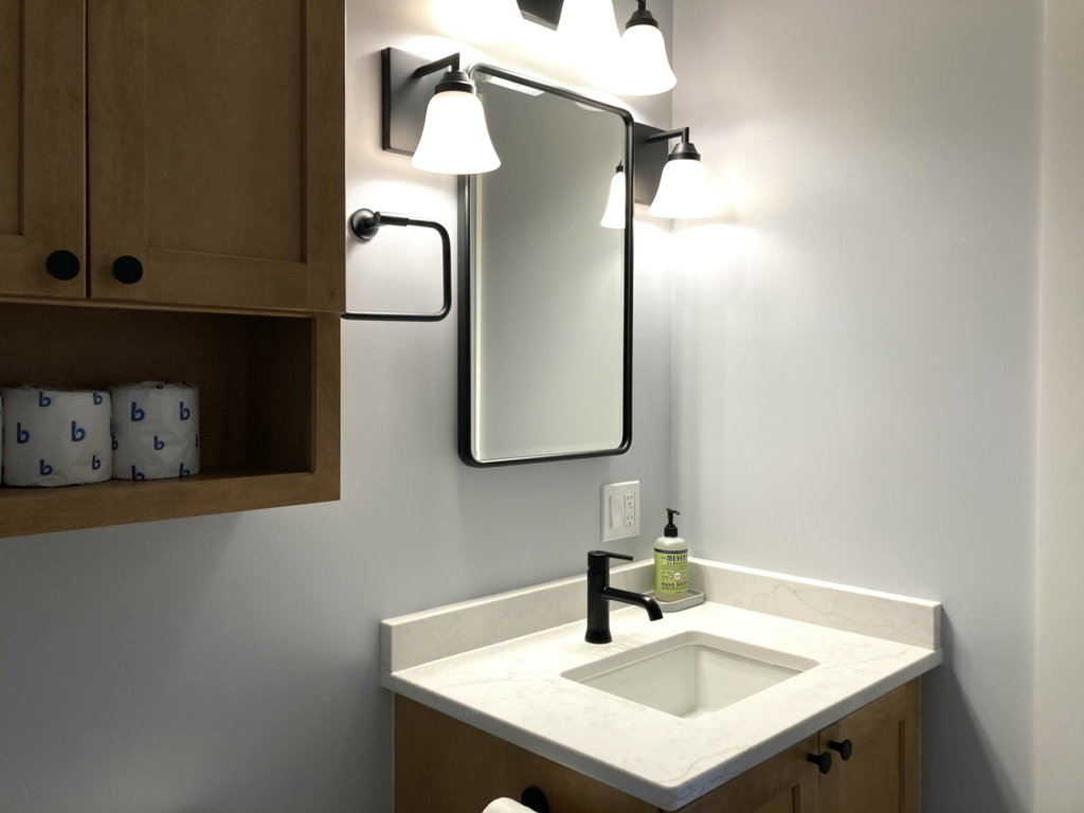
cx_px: 542
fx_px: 877
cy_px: 406
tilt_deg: +0.7
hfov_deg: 63.4
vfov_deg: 49.7
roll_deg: +0.2
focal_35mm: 28
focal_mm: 3.99
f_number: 1.8
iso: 32
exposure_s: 1/120
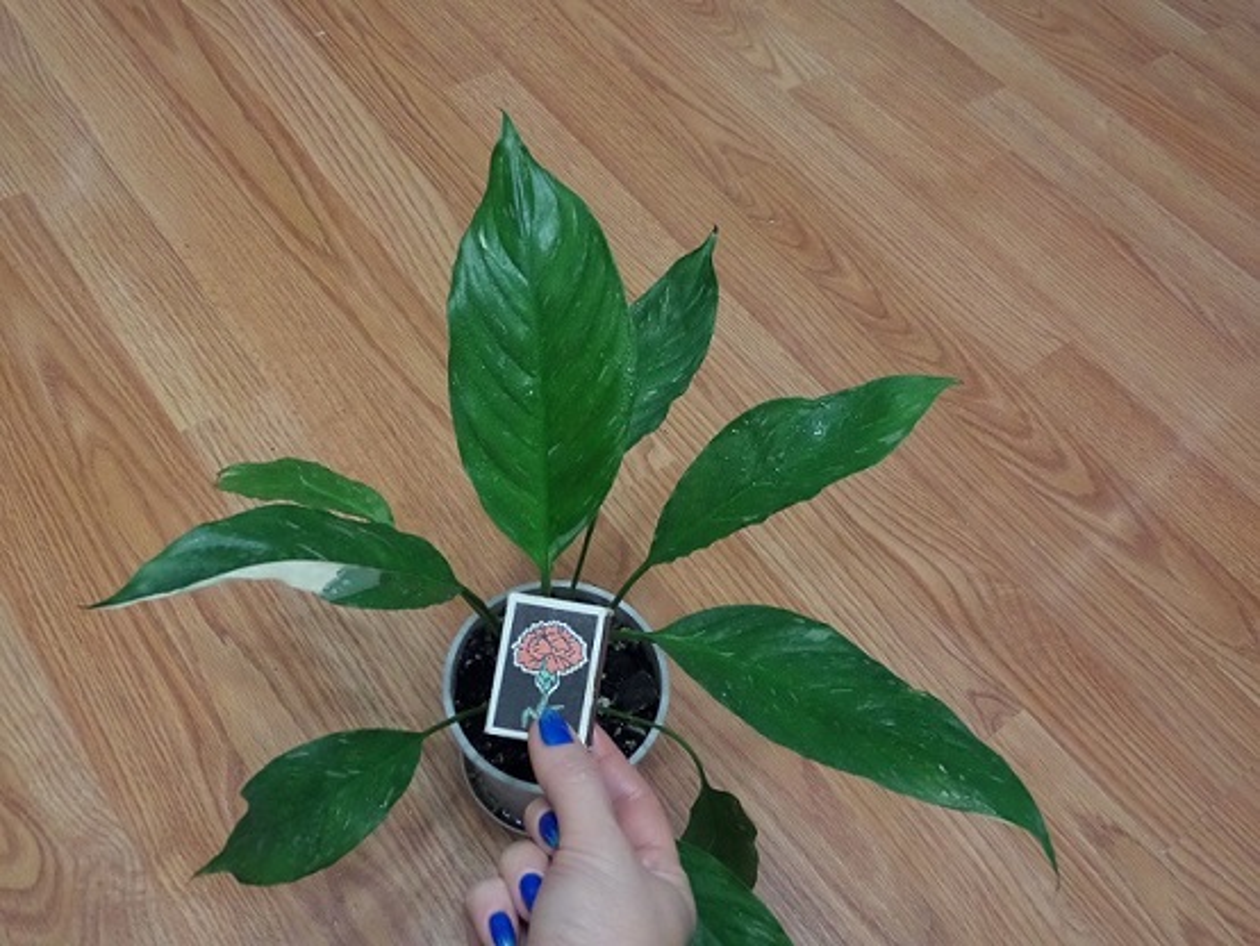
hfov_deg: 56.8
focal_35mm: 32
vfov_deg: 44.2
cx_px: 630
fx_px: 1165
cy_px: 473
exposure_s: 1/45
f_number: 3.4
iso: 640
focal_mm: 5.3
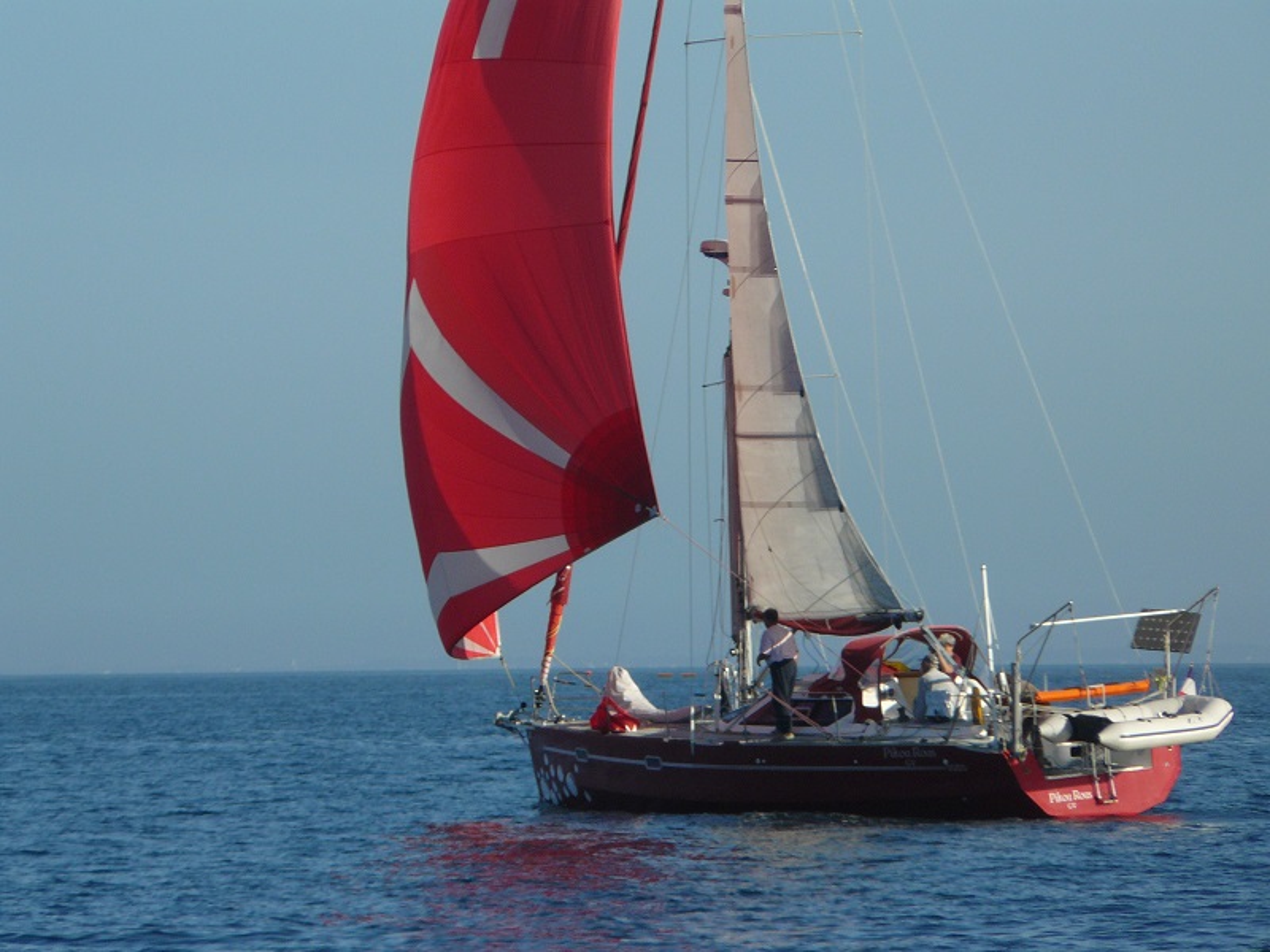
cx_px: 635
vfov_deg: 3.4
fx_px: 15849
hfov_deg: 4.6
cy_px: 476
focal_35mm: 432
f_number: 6.3
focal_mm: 72
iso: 100
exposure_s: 1/500
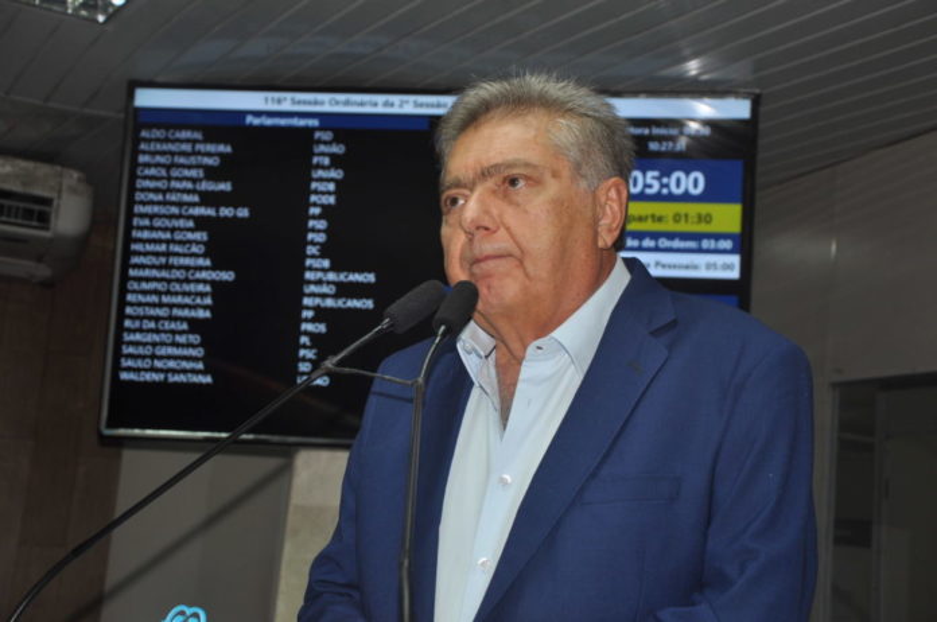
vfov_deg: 22.6
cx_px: 468
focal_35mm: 60
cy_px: 311
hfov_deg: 33.4
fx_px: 1559
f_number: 4.5
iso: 250
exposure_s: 1/60
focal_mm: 40
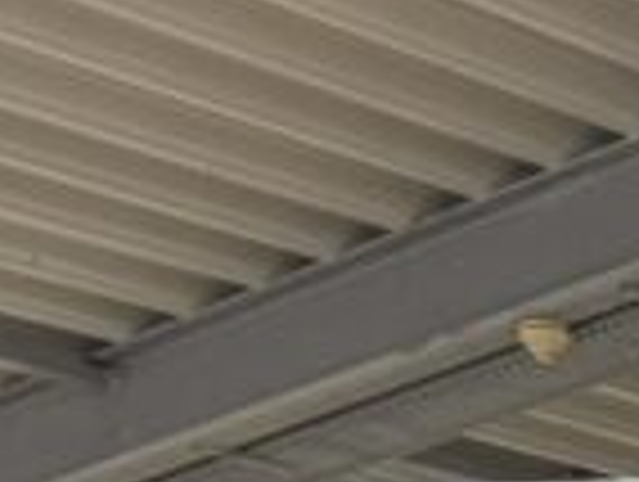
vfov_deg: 7.5
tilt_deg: -0.2
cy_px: 1496
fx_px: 3199
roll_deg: +4.7
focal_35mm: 173
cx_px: 1832
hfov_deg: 9.3
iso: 200
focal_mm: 6.76
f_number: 1.78
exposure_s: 1/100
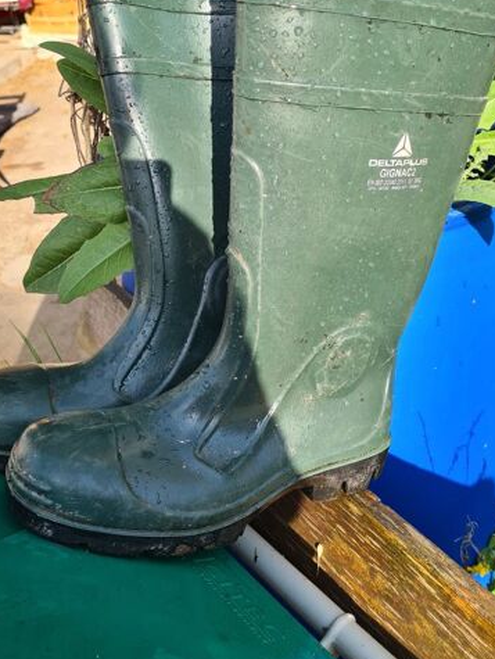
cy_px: 291
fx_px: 666
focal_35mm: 35
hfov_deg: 40.7
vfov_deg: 52.5
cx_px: 259
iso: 50
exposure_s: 1/688
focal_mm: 5.4
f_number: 1.8
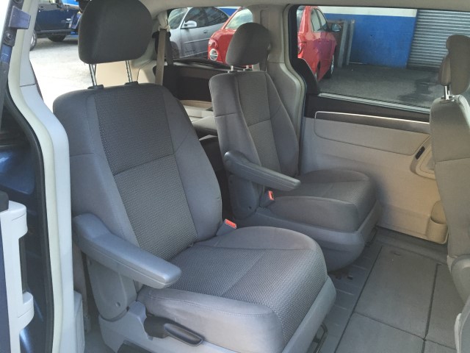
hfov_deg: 61.7
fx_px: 394
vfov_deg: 48.2
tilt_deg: -22.6
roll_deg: -4.3
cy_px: 176
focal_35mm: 29
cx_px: 235
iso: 40
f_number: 2.2
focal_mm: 4.15
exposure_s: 1/30
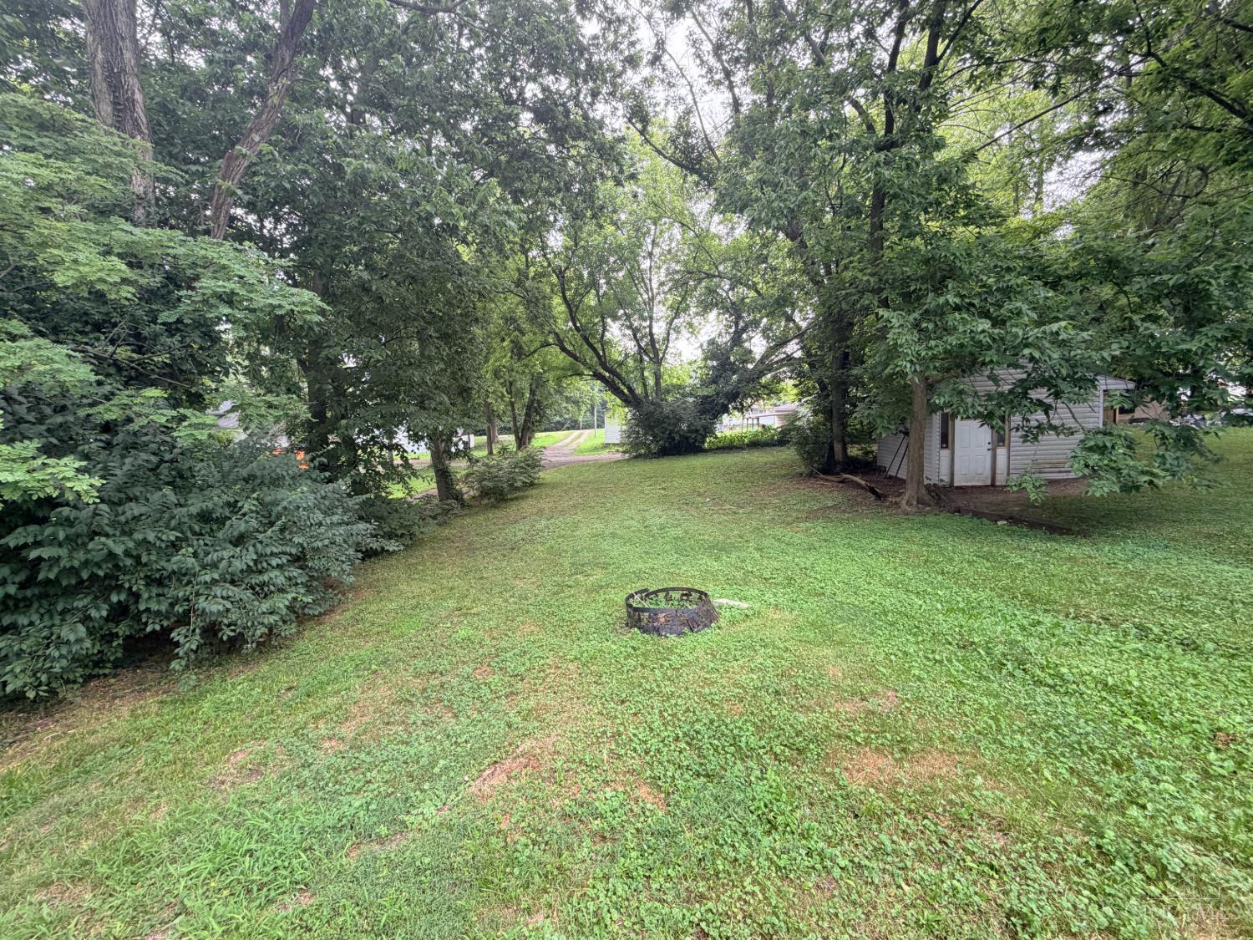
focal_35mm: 14
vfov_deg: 85.7
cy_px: 470
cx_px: 626
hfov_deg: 102.1
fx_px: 507
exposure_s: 1/121
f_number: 2.2
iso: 125
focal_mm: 2.22
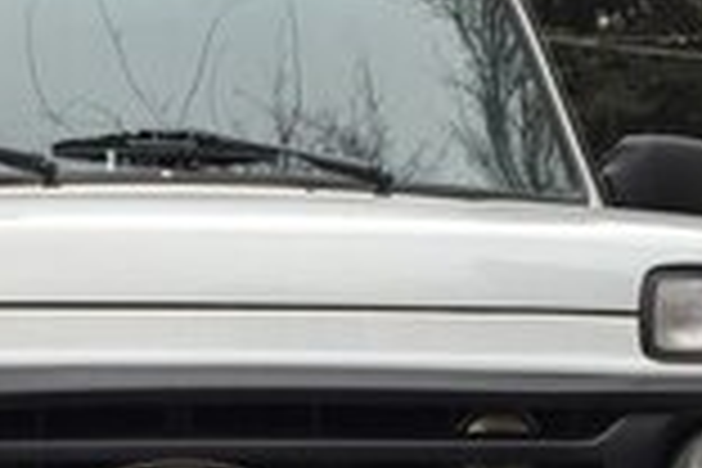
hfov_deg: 21.0
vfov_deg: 13.7
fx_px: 1872
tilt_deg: -6.5
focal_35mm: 96
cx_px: 135
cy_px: 630
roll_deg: -5.3
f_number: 2.2
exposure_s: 1/159
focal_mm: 4.15
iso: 32
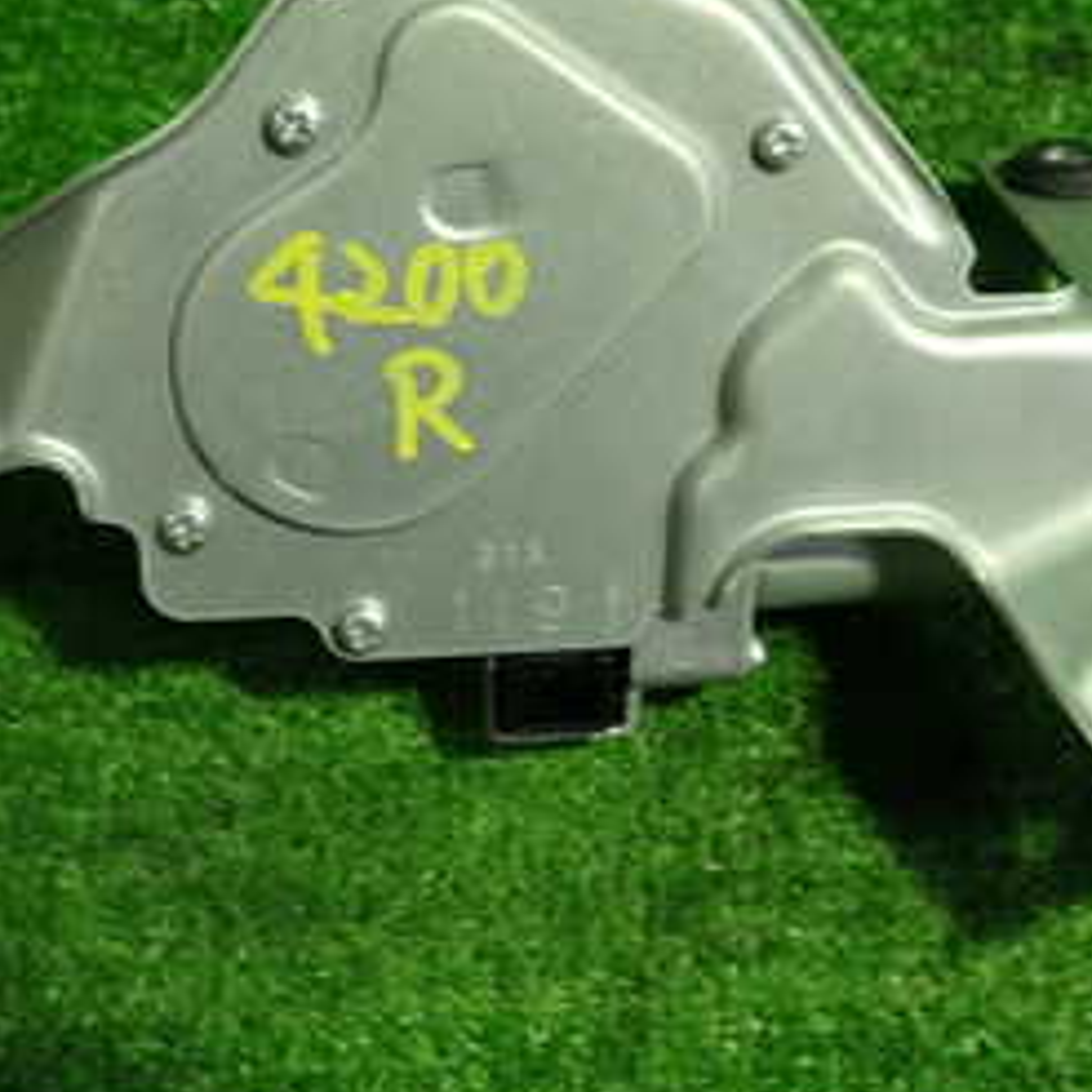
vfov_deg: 31.5
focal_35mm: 54
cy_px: 413
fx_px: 1927
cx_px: 613
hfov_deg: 31.6
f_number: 2
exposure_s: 1/40
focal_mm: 4.5
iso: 200
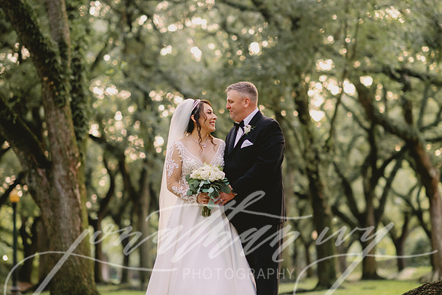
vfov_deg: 14.7
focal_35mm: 93
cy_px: 137
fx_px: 1142
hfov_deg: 21.9
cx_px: 221
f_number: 2
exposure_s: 1/400
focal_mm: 85
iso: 1250
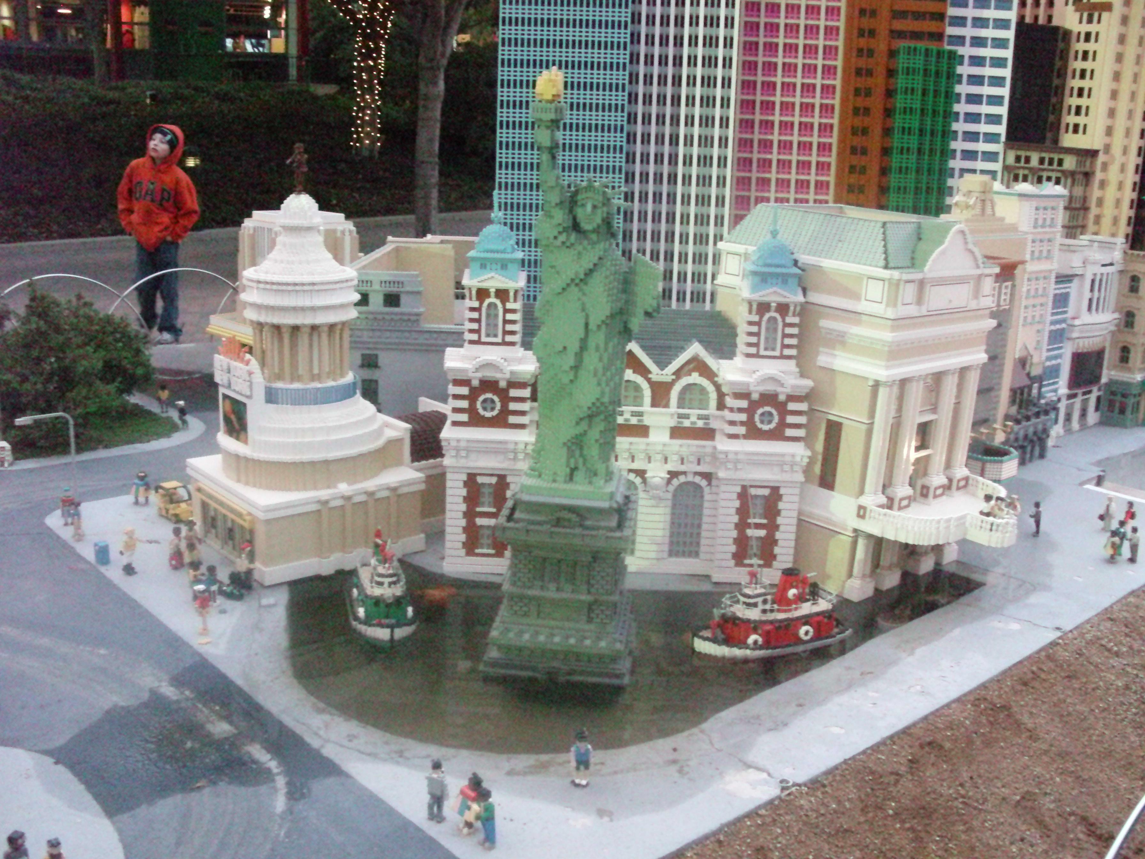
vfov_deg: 37.7
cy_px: 430
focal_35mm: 38
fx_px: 1257
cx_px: 572
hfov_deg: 49.0
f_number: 3.1
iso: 1600
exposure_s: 1/42
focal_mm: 6.3
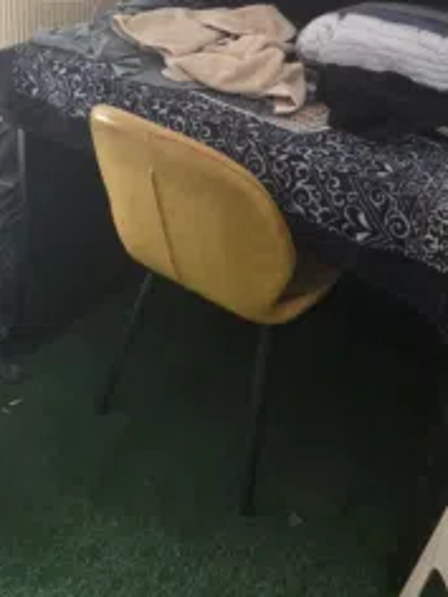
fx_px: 673
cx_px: 311
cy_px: 101
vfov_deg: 45.0
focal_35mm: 39
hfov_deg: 36.3
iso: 1000
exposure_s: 1/100
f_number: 1.7
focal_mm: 6.3
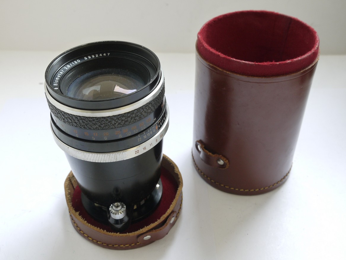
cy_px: 128
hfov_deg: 47.9
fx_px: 390
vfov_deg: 36.8
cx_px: 173
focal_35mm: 39
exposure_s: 1/10
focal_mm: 19
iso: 400
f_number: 10
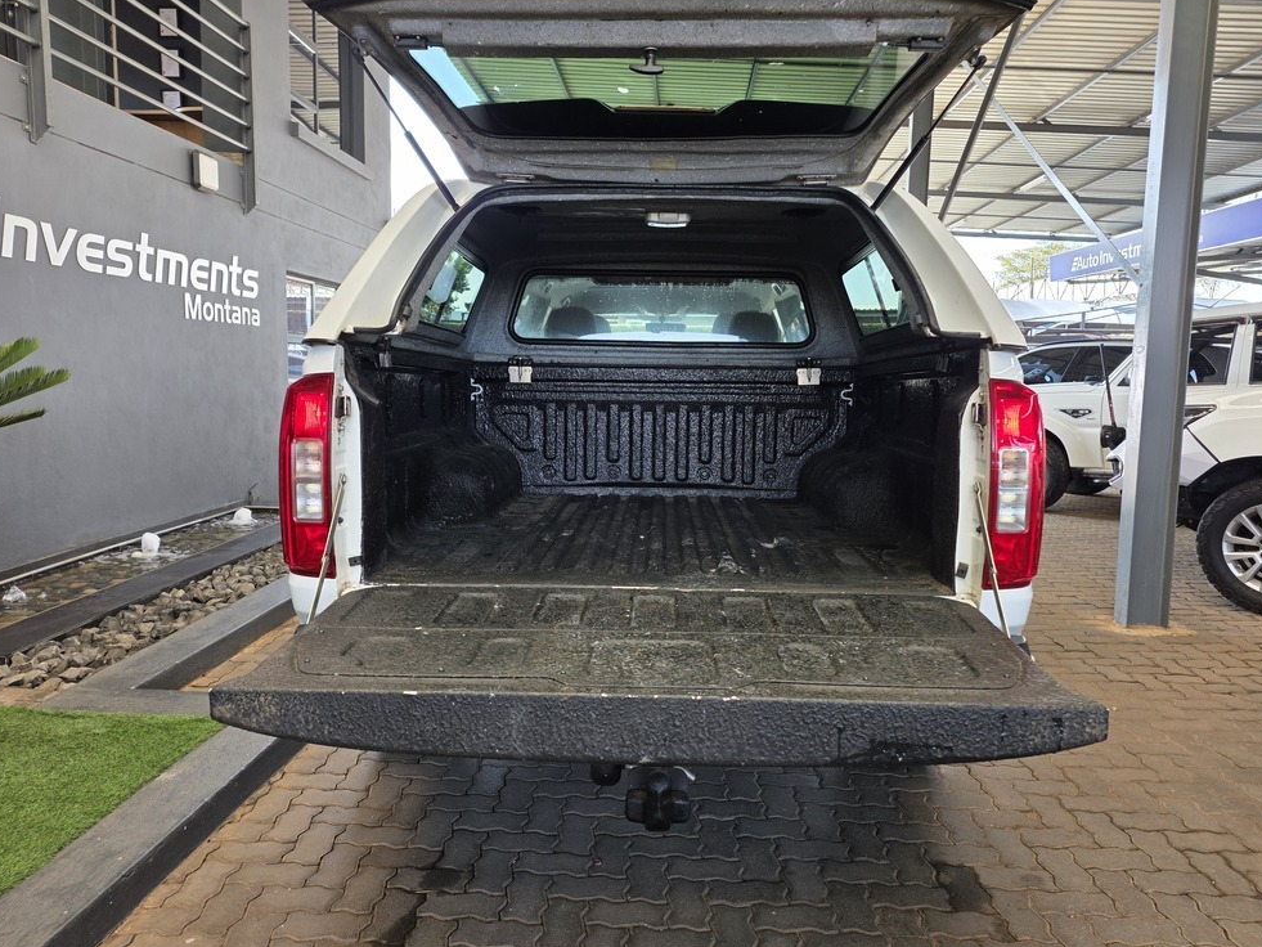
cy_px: 455
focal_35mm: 24
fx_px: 875
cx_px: 641
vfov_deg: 56.8
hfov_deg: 71.6
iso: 64
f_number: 1.7
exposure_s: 1/180
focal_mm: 6.25
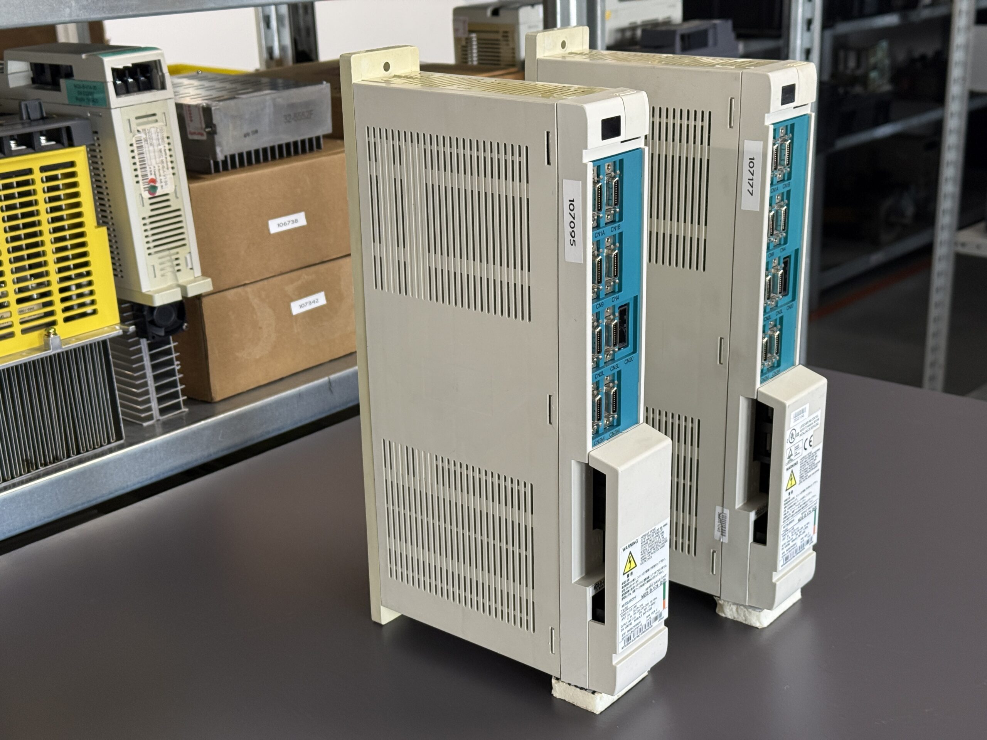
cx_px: 494
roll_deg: +1.5
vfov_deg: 30.3
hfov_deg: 39.7
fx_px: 1369
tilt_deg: -19.3
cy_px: 370
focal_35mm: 48
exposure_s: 1/50
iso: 125
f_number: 1.78
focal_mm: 6.76
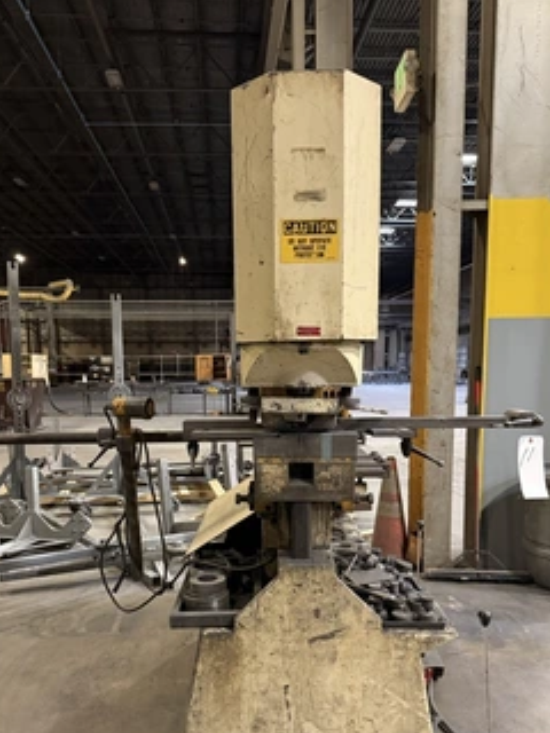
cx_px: 254
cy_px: 456
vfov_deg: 59.2
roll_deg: +1.1
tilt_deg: -7.4
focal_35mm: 30
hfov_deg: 46.8
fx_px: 636
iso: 1000
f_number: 1.78
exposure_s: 1/40
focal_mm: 6.76
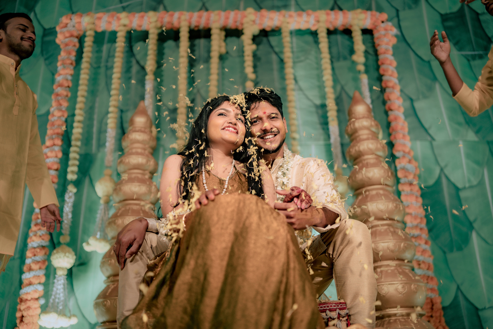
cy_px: 164
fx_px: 479
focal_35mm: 35
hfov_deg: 54.4
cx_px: 246
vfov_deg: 37.9
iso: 500
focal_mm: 35
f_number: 1.4
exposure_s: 1/640
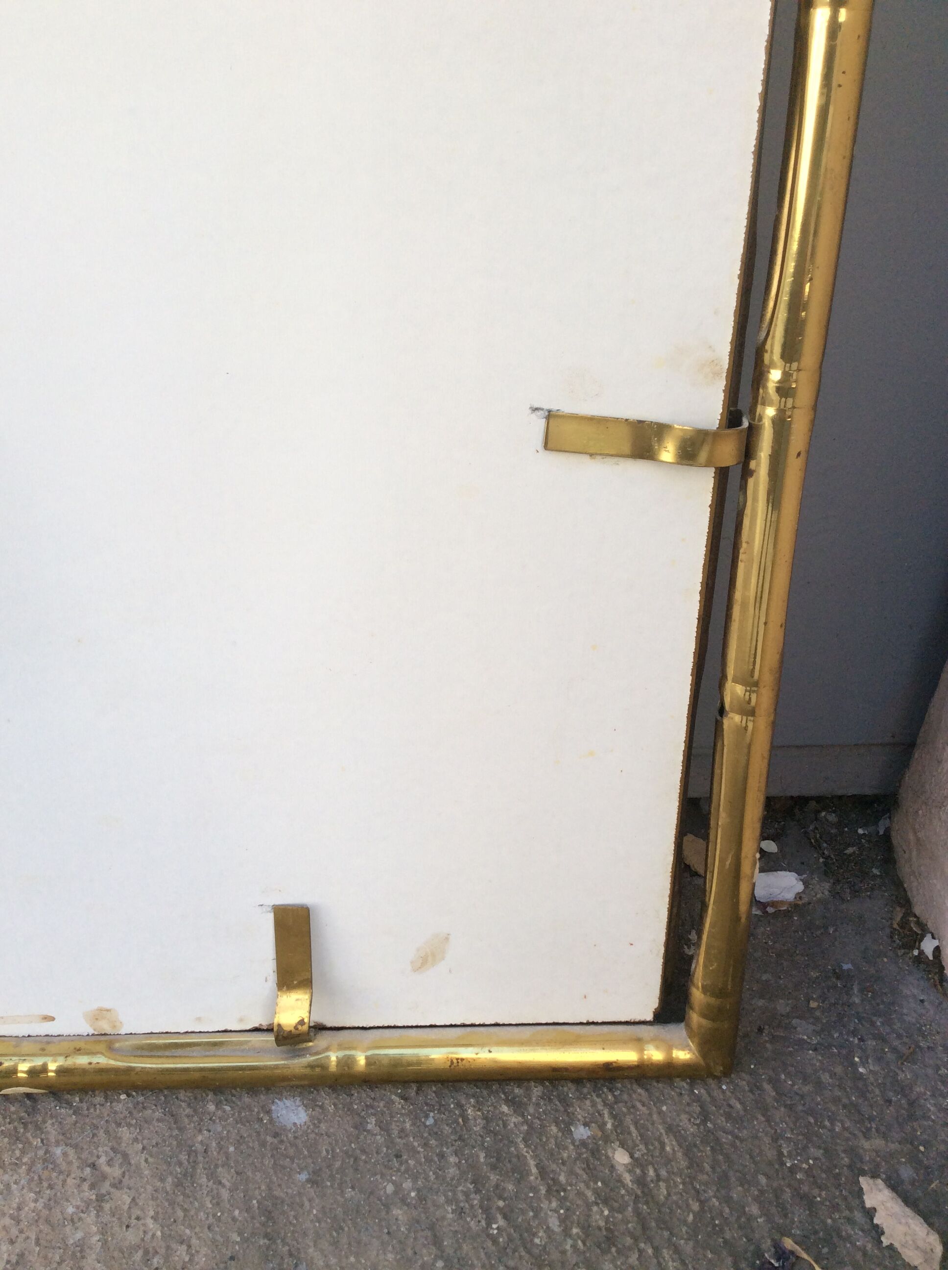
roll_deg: -1.3
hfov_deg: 44.1
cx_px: 474
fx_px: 1172
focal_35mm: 32
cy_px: 635
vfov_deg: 56.9
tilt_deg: -29.6
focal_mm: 3.3
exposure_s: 1/194
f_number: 2.4
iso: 32
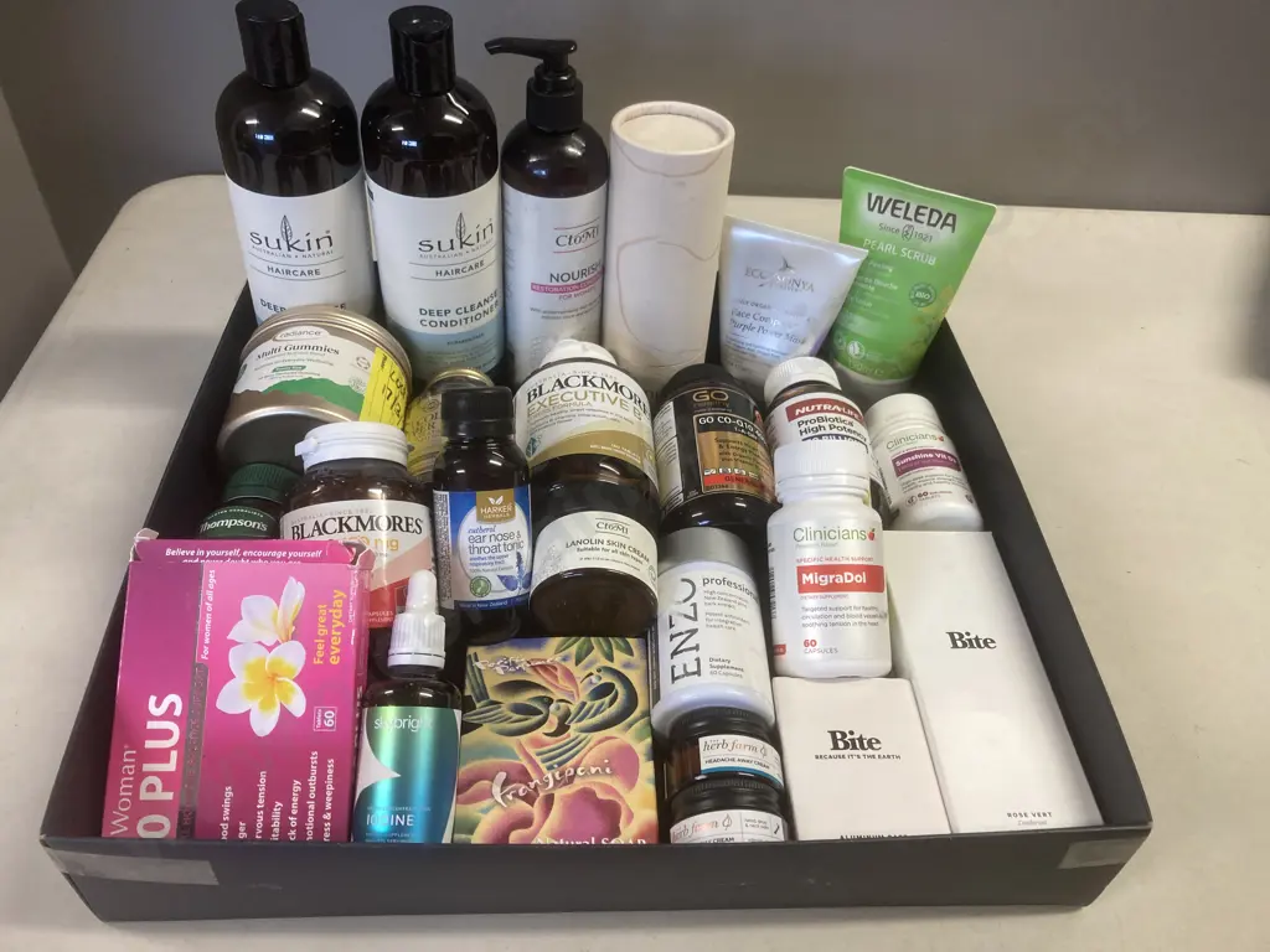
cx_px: 635
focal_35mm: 28
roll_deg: -3.0
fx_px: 1027
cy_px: 476
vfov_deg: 49.7
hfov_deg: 63.4
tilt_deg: -42.8
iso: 64
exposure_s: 1/50
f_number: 1.8
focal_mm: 3.99
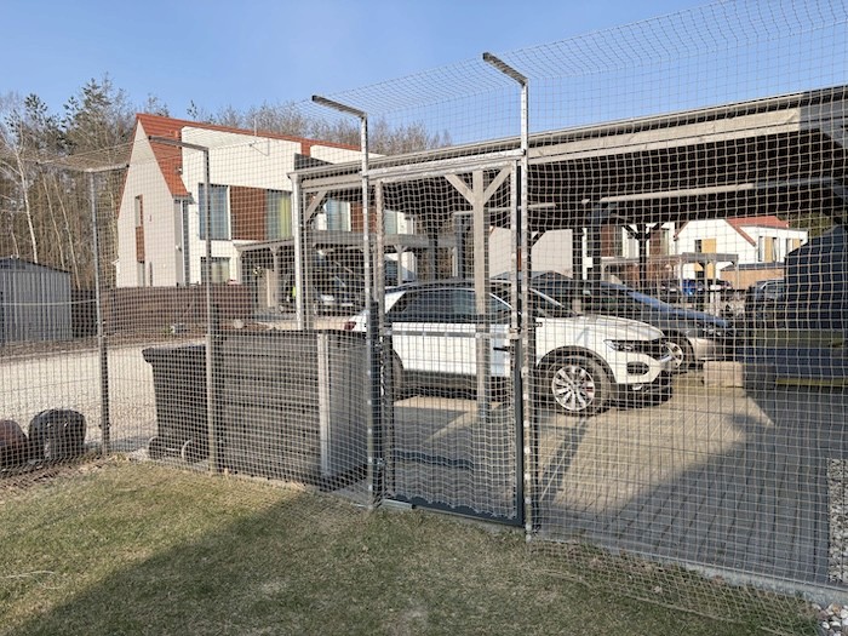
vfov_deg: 53.1
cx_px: 424
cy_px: 318
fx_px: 637
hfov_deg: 67.3
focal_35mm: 26
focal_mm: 5.96
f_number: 1.6
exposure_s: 1/2283
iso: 50
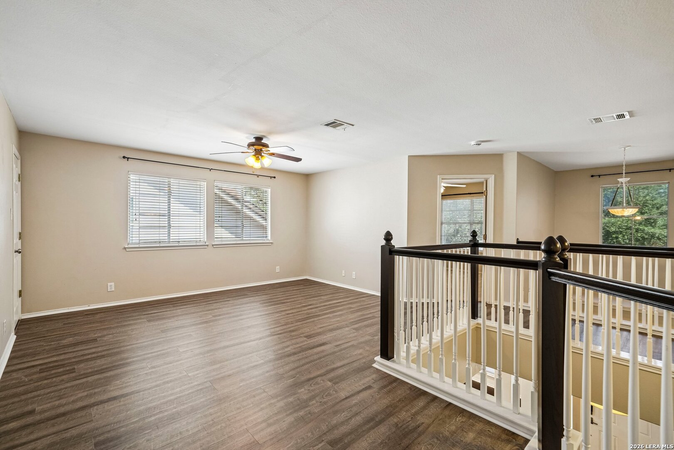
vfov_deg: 73.7
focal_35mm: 16
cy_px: 225
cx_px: 337
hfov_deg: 96.7
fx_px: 300
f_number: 8
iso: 500
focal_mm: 16
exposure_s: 1/13
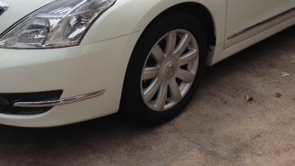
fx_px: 461
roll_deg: -0.5
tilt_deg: -18.0
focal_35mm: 59
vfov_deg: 19.8
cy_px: 5
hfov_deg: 35.4
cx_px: 134
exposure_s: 1/1063
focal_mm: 4.12
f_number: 2.4
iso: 50
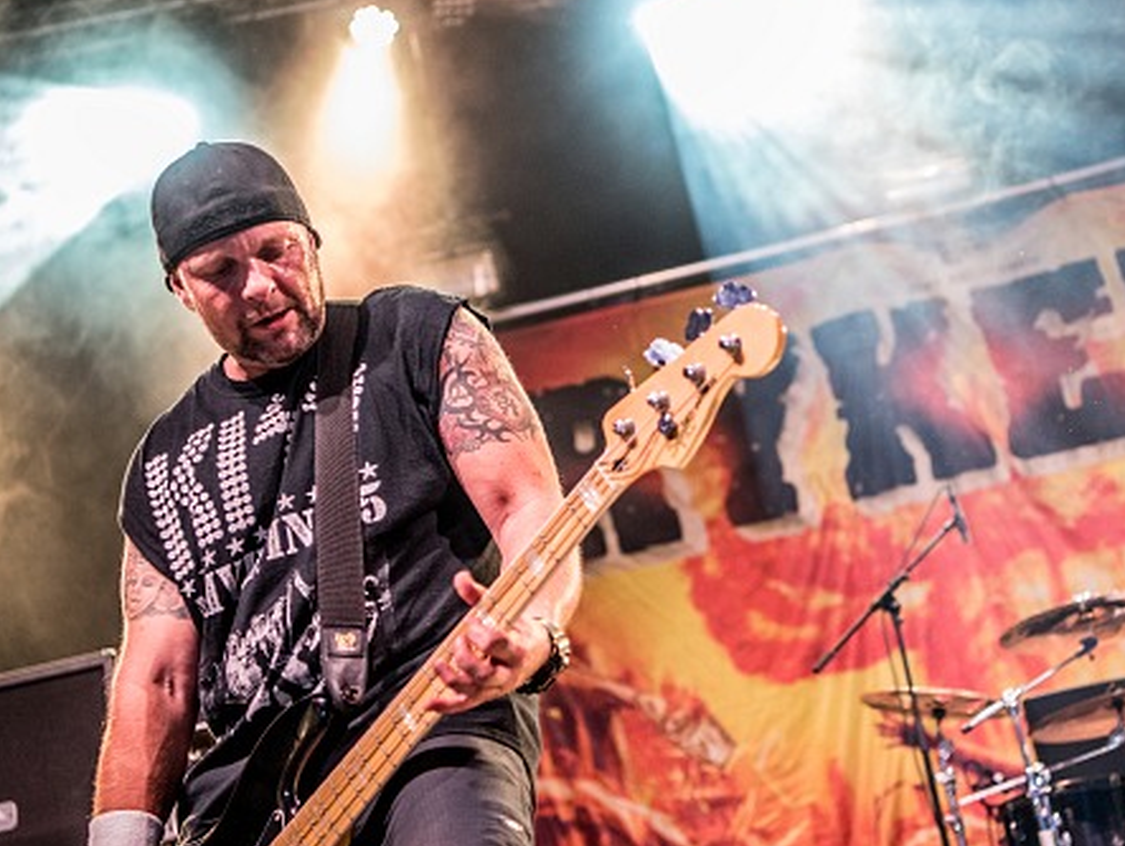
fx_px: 2439
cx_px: 681
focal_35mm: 75
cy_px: 415
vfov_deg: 19.7
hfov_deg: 25.9
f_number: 2.8
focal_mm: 48
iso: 1250
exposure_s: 1/100
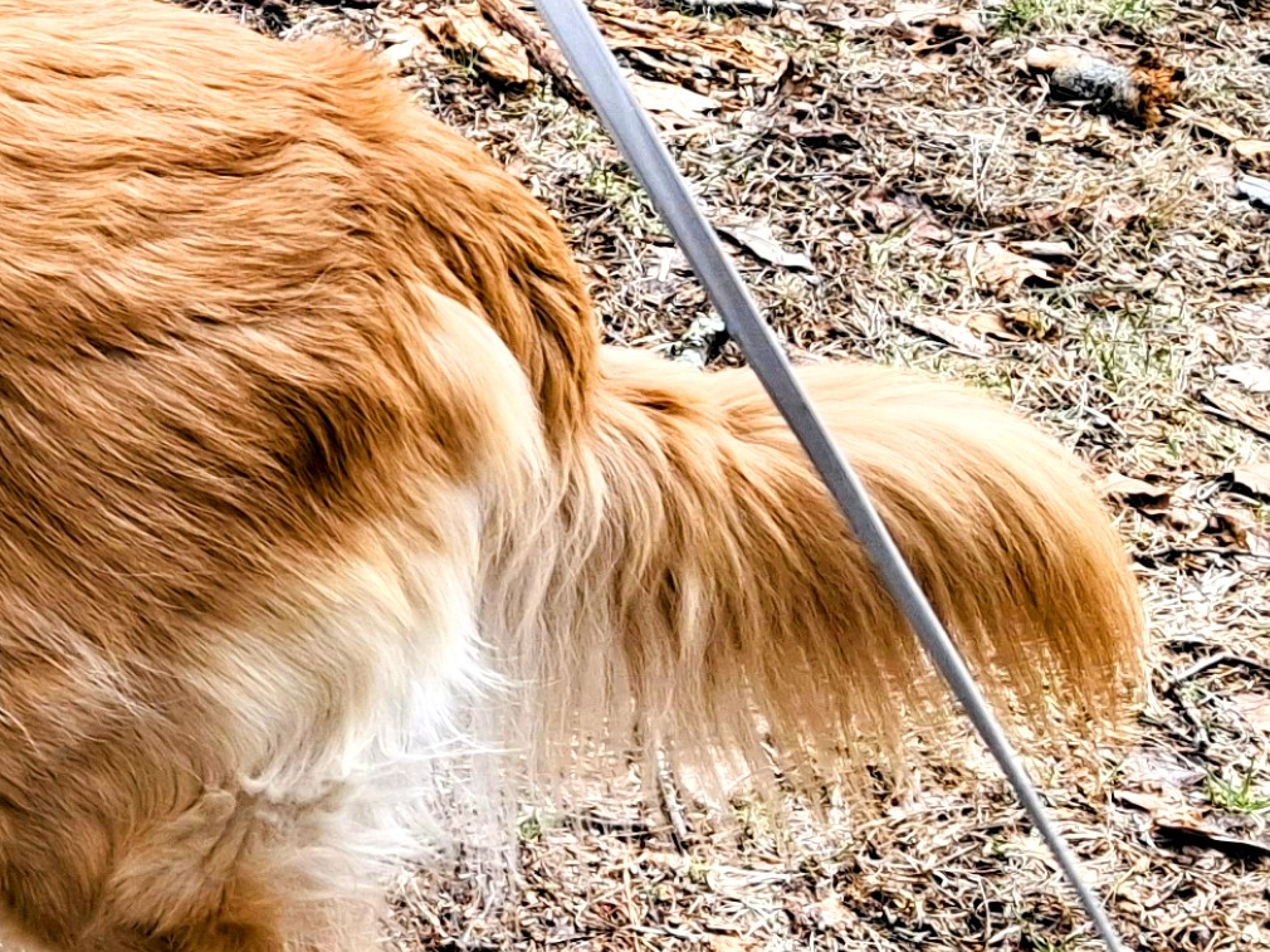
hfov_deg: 18.0
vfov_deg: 14.4
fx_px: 3705
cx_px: -439
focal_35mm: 101
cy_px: -23
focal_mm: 4.69
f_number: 1.8
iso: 25
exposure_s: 1/190
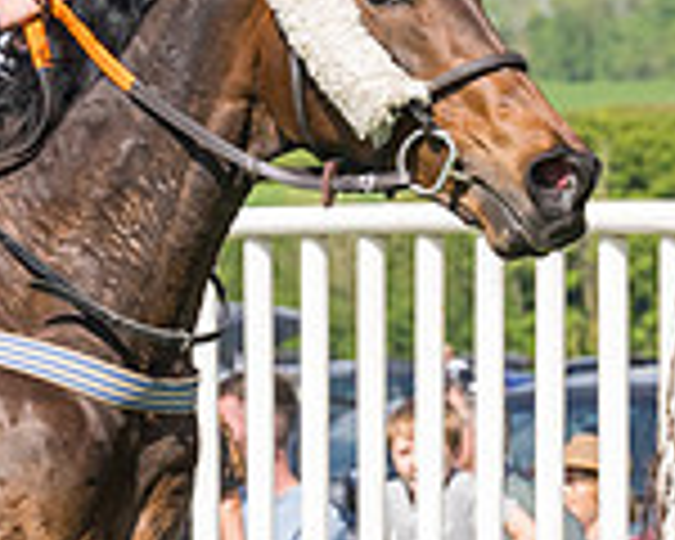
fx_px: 8650
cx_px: -405
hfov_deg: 4.4
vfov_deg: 3.6
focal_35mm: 433
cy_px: 334
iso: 400
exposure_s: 1/1600
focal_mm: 70
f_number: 5
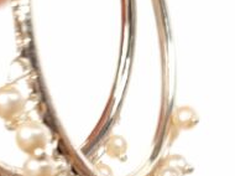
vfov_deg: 13.9
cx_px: 68
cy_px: 302
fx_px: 651
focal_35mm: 96
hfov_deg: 20.4
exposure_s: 1/120
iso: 64
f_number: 1.8
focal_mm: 5.4
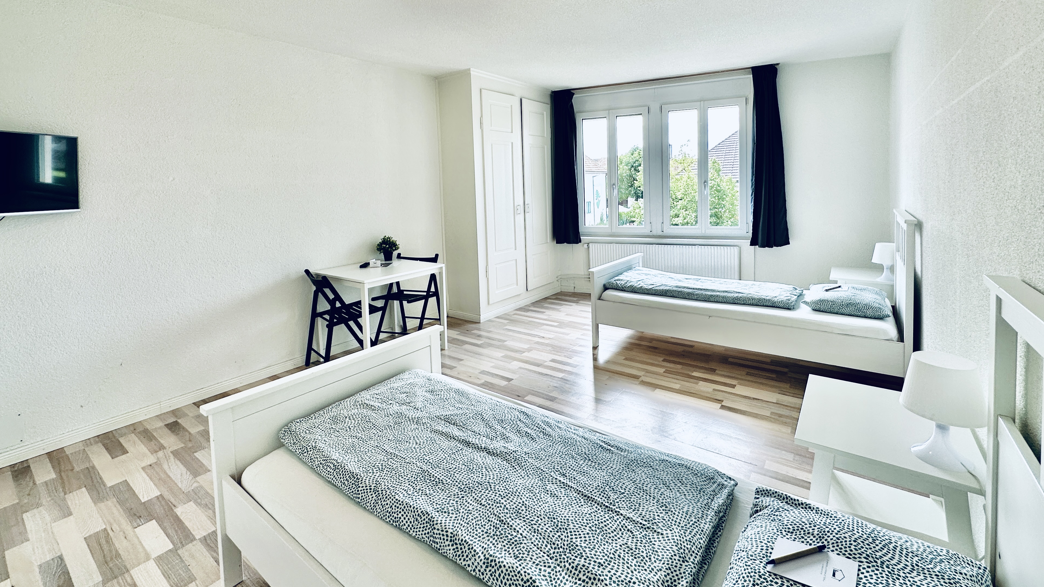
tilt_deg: -3.6
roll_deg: +1.5
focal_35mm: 16
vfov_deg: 65.8
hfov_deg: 99.3
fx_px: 443
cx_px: 542
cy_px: 211
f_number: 2.2
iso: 40
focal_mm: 2.22
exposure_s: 1/139
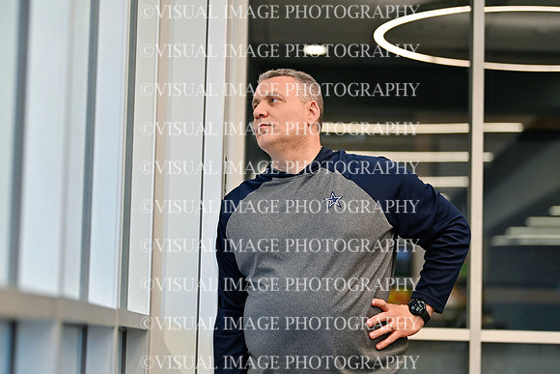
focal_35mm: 102
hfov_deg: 20.0
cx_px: 280
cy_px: 187
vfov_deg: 13.4
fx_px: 1587
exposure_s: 1/125
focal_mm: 102
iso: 1100
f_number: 2.8
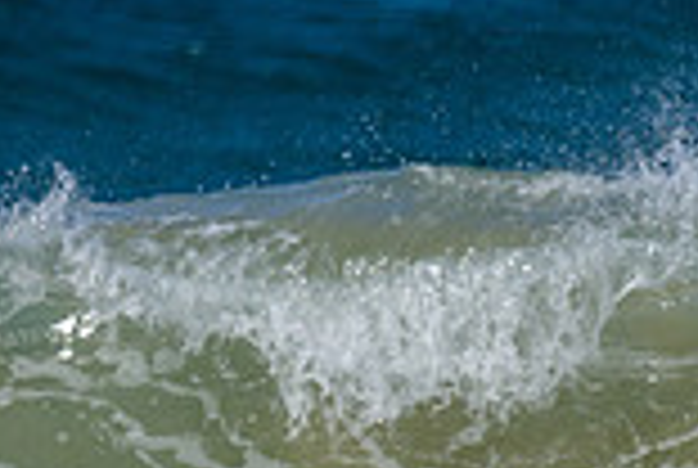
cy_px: 602
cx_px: 843
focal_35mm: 4109
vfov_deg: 0.3
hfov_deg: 0.5
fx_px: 79821
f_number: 6.3
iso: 220
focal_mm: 800
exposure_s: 1/2000
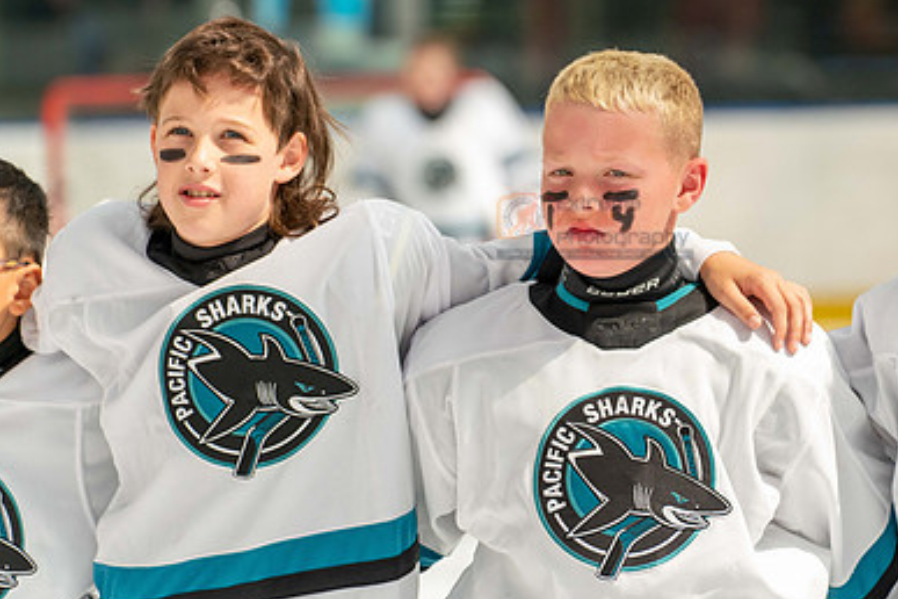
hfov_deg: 9.1
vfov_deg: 6.1
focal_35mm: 225
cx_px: 596
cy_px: 224
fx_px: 5612
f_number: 3.5
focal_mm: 150
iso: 1600
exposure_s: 1/2500
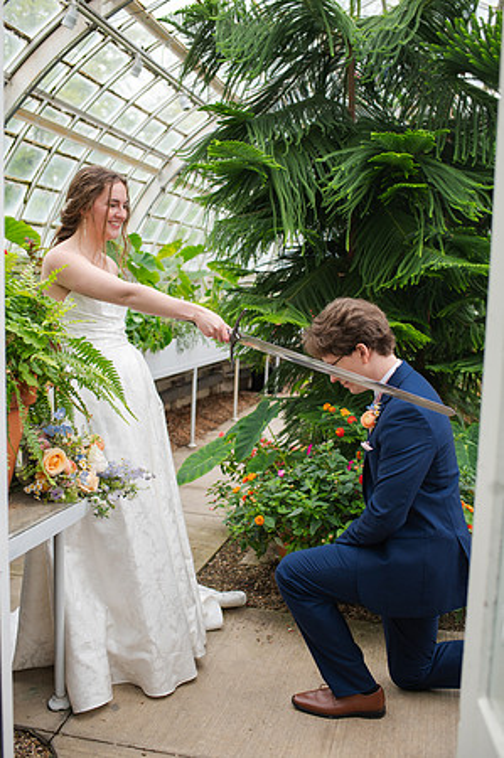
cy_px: 379
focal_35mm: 35
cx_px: 252
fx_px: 737
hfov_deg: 37.8
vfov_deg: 54.5
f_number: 3.2
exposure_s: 1/320
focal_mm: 35
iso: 280
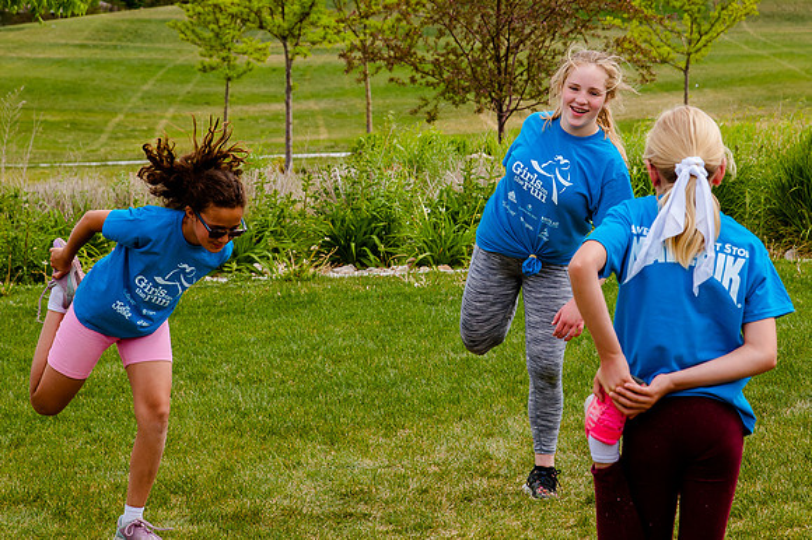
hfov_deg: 14.7
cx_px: 476
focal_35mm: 140
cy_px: 151
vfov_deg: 9.8
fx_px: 3150
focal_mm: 92
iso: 200
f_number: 9
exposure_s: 1/320
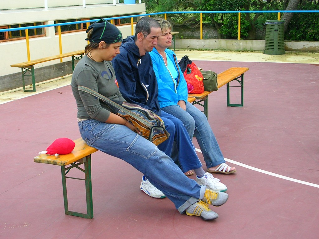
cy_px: 120
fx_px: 553
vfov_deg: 24.4
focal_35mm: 60
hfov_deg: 32.2
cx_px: 160
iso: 50
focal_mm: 9.1
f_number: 3.4
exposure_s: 1/104
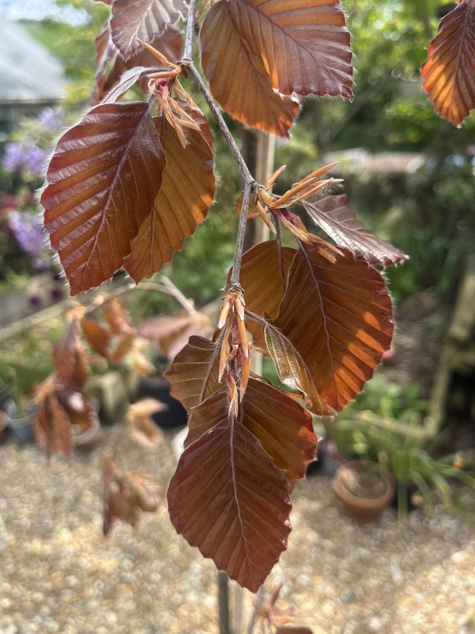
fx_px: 476
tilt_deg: -21.8
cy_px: 317
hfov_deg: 53.1
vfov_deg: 67.3
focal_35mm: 26
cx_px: 238
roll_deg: +3.3
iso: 50
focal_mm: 5.1
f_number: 1.6
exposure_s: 1/891
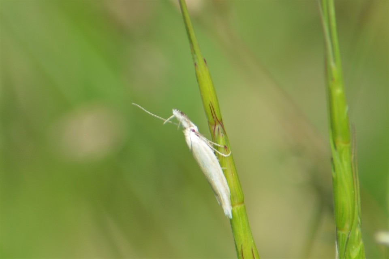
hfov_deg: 5.1
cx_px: 194
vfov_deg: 3.4
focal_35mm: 405
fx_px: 4376
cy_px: 130
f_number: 8
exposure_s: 1/160
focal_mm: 270
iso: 100
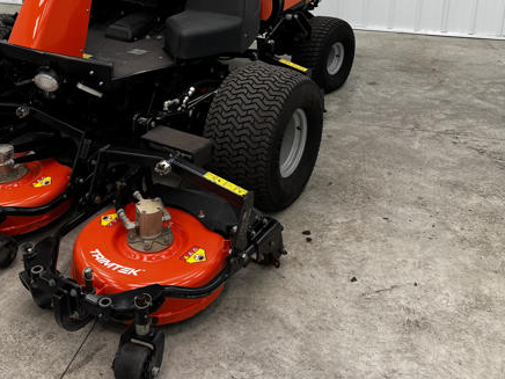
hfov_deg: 42.6
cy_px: 51
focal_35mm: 44
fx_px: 642
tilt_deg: -18.2
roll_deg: -1.1
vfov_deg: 31.6
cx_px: 190
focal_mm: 6.76
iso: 64
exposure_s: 1/120
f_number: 1.78
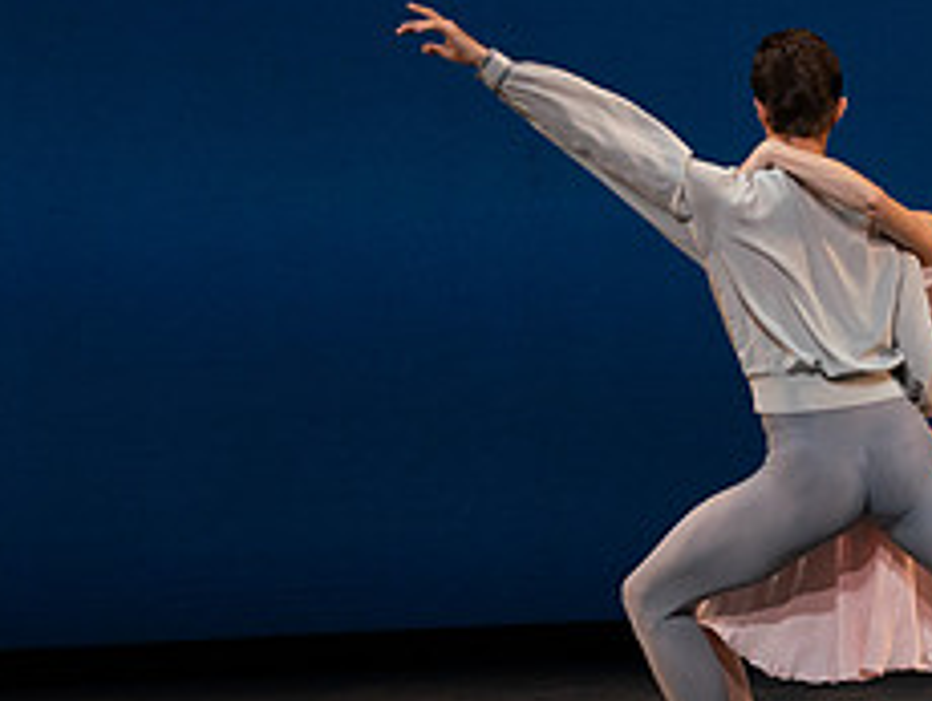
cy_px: 192
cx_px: 575
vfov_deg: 3.1
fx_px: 13045
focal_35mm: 484
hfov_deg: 4.1
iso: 3200
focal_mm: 200
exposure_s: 1/500
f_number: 8
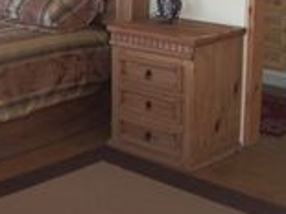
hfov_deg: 23.0
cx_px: 35
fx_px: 685
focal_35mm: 83
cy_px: -7
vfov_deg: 17.3
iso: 100
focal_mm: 5.8
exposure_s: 1/25
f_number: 2.6
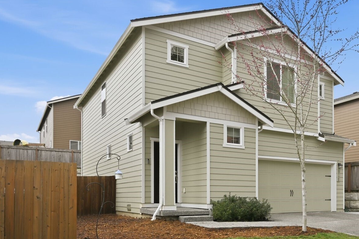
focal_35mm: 30
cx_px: 230
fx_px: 296
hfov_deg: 61.3
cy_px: 119
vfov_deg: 44.0
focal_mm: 20.5
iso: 100
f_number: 7.1
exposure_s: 1/125
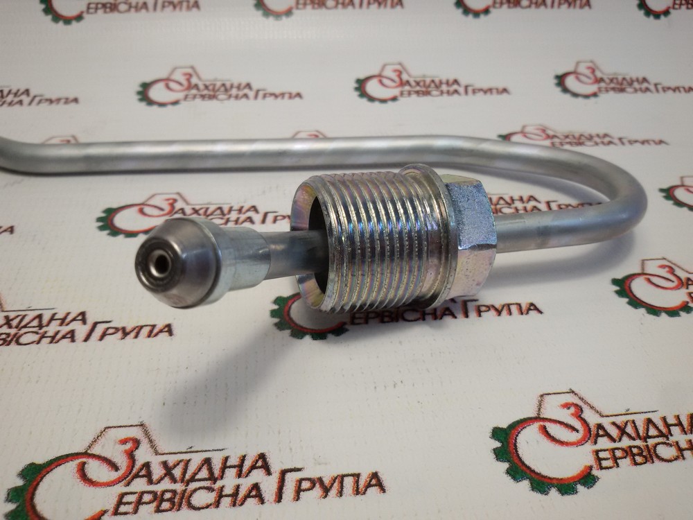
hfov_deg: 58.4
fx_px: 621
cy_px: 260
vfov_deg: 45.4
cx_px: 346
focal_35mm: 31
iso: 50
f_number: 2.4
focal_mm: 2.93
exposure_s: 1/100
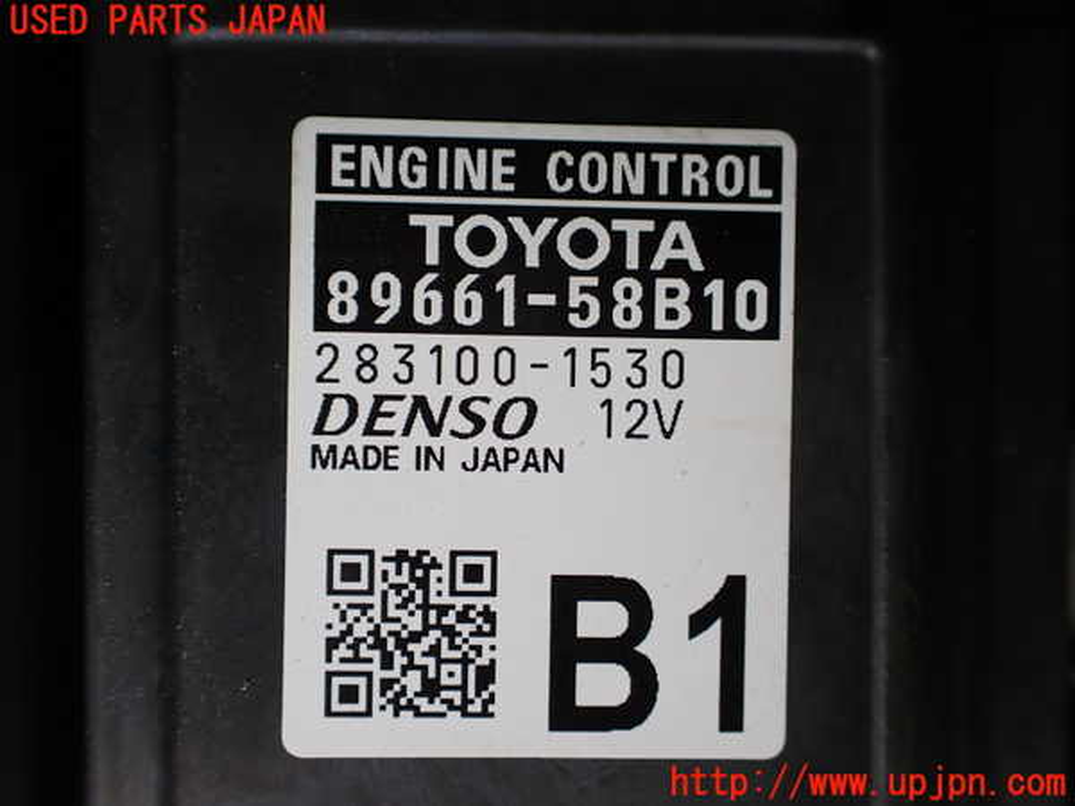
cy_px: 403
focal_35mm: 30
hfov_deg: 60.0
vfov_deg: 46.8
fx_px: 932
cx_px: 538
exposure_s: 1/125
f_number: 2.3
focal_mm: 5.4
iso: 125
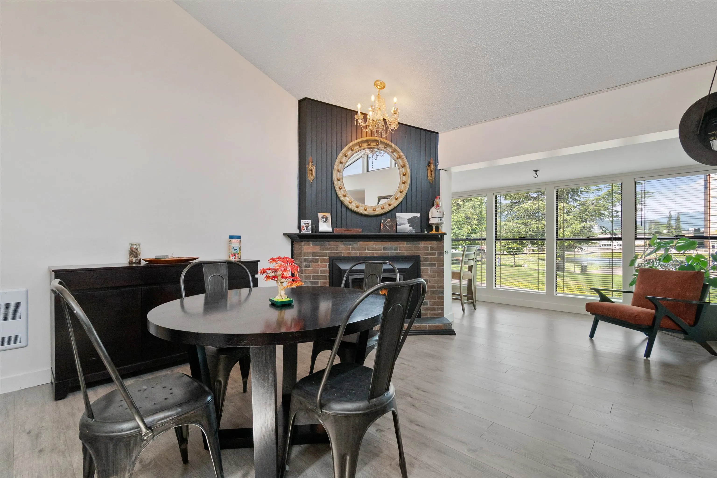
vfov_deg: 77.3
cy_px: 239
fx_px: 299
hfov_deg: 100.4
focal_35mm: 15
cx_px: 358
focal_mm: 10
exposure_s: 1/100
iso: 200
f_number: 7.1
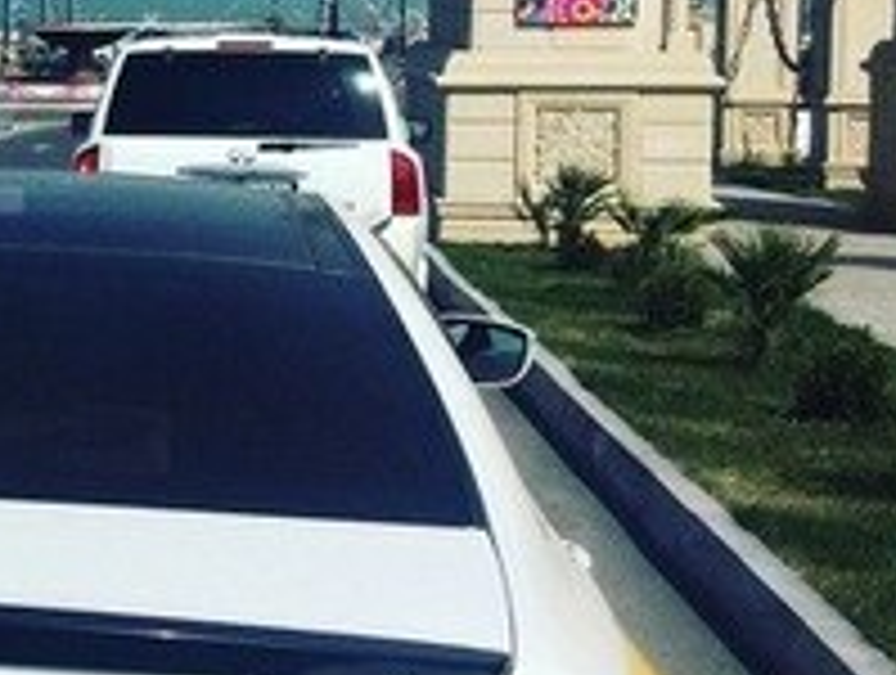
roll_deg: +1.1
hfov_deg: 18.2
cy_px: 146
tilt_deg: -5.7
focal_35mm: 96
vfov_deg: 15.4
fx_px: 2489
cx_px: -437
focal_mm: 4.15
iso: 40
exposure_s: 1/5882
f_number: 2.2
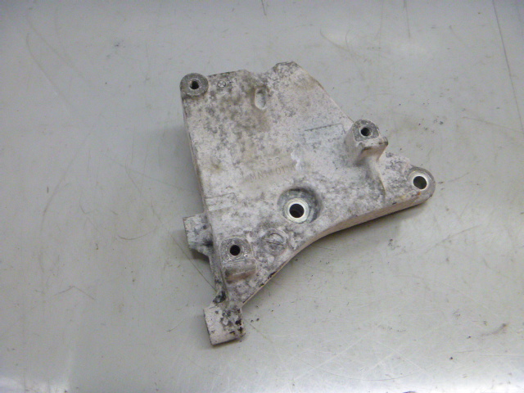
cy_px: 196
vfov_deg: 42.9
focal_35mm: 33
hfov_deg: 55.4
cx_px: 262
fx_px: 500
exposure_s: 1/50
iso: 400
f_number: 4.3
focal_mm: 5.9
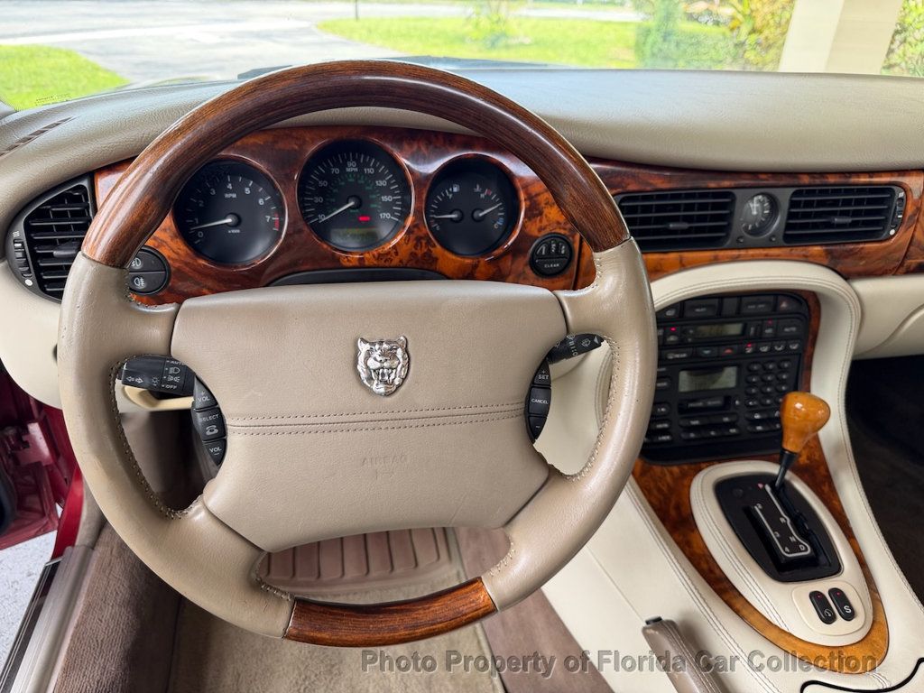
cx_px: 462
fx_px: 641
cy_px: 346
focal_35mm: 24
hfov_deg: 71.6
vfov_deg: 56.8
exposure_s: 1/153
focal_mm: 6.76
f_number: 1.78
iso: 80
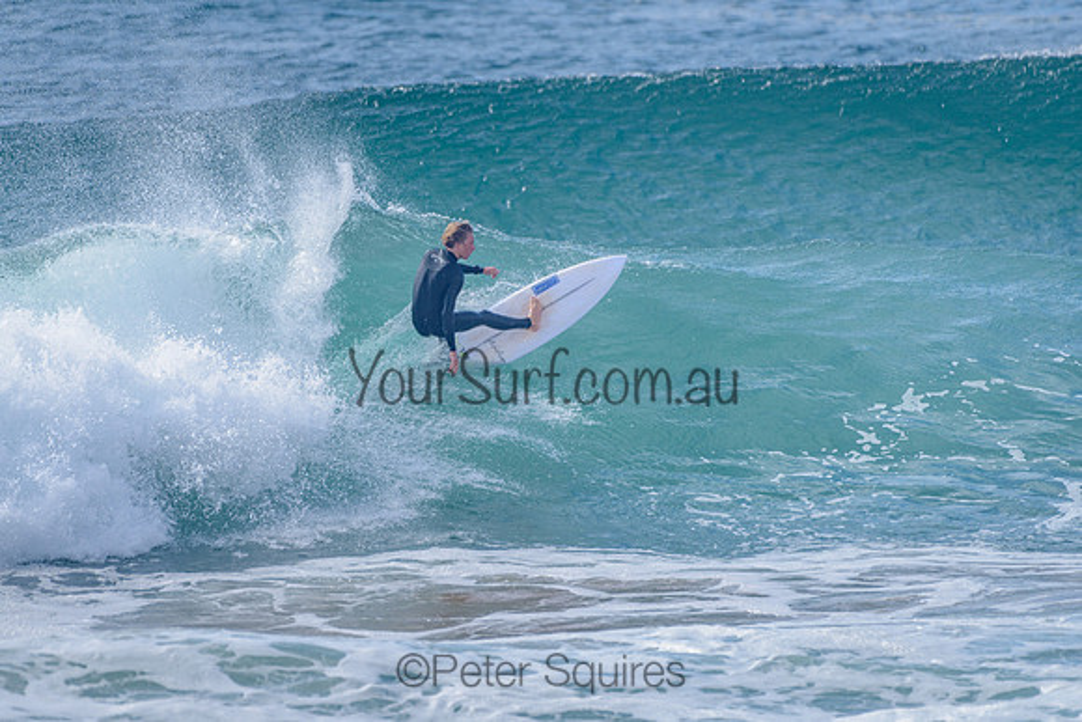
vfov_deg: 2.2
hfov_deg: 3.4
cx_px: 484
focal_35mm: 612
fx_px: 18403
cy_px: 355
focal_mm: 500
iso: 160
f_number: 5.6
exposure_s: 1/2000
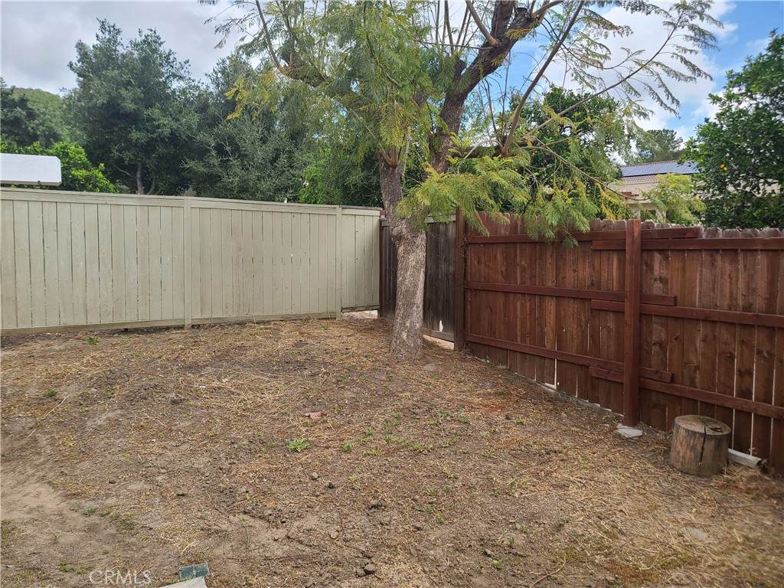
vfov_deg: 54.9
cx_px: 392
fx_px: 566
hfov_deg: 69.4
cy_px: 294
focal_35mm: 25
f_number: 1.8
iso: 16
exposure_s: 1/383
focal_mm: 7
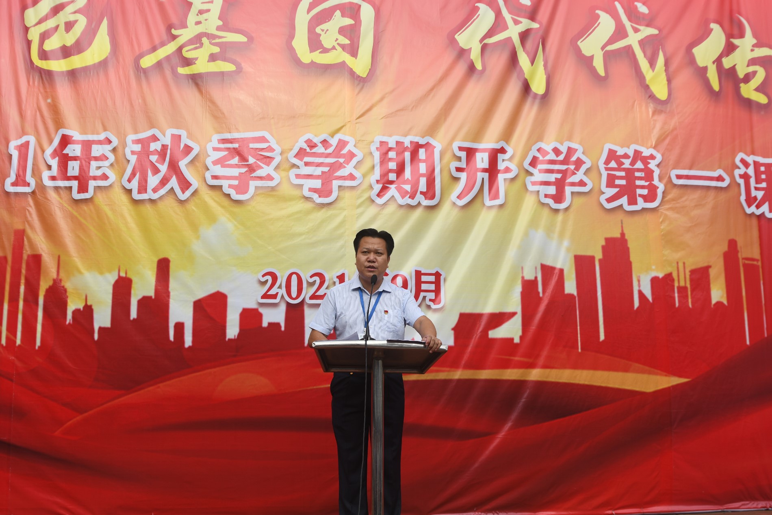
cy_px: 258
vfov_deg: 36.9
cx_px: 386
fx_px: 772
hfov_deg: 53.1
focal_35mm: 36
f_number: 2.8
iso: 100
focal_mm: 24
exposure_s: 1/1000
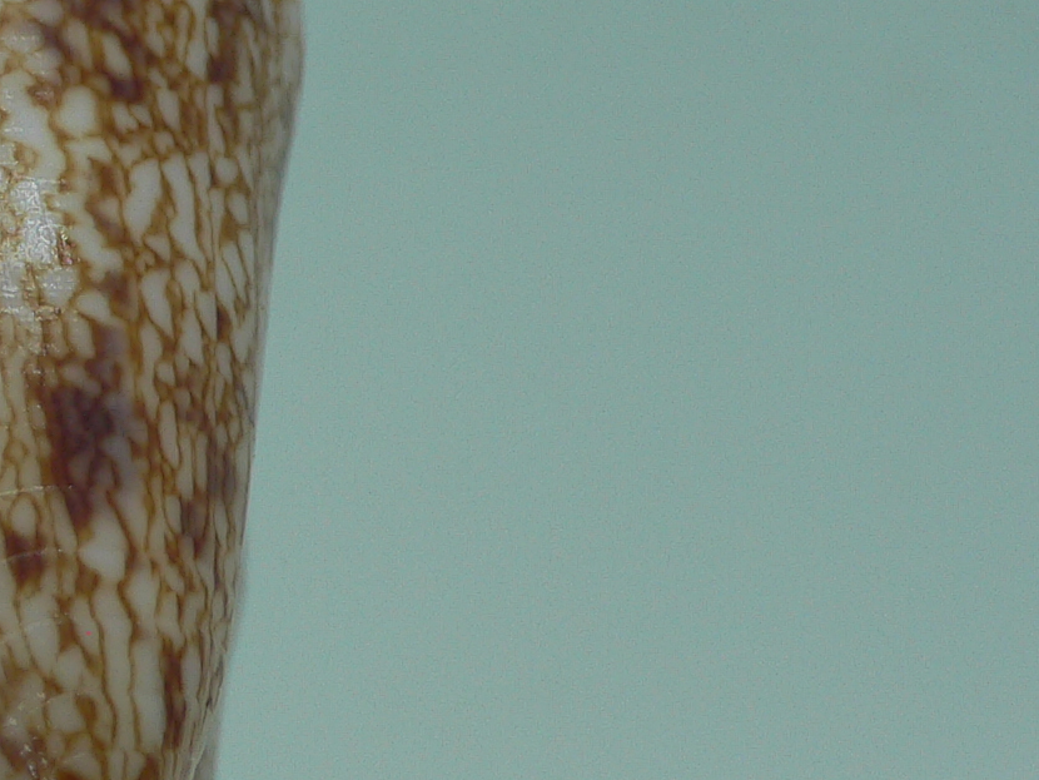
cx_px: -53
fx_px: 2552
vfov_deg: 17.4
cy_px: 447
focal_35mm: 85
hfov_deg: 22.0
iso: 80
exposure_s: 1/60
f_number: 2.8
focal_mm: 4.6
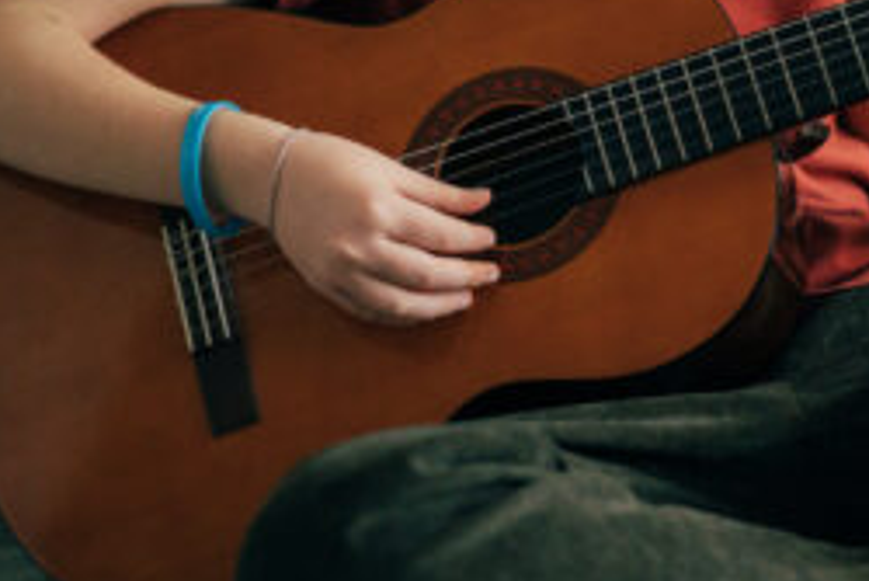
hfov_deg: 16.6
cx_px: 655
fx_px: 2971
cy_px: -16
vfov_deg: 11.0
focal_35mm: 123
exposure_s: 1/200
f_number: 2
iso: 1000
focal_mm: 55
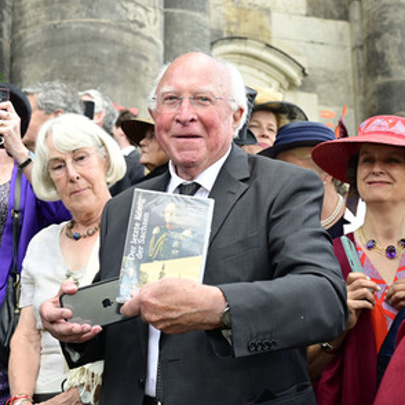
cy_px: 201
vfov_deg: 30.6
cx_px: 185
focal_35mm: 56
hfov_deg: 30.5
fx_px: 741
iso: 500
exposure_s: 1/200
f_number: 6.3
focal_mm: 43
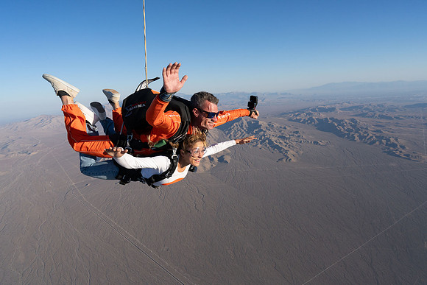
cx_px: 214
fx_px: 285
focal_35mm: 24
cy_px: 142
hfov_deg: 73.7
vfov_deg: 53.2
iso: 800
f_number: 8
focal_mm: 24
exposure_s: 1/2000
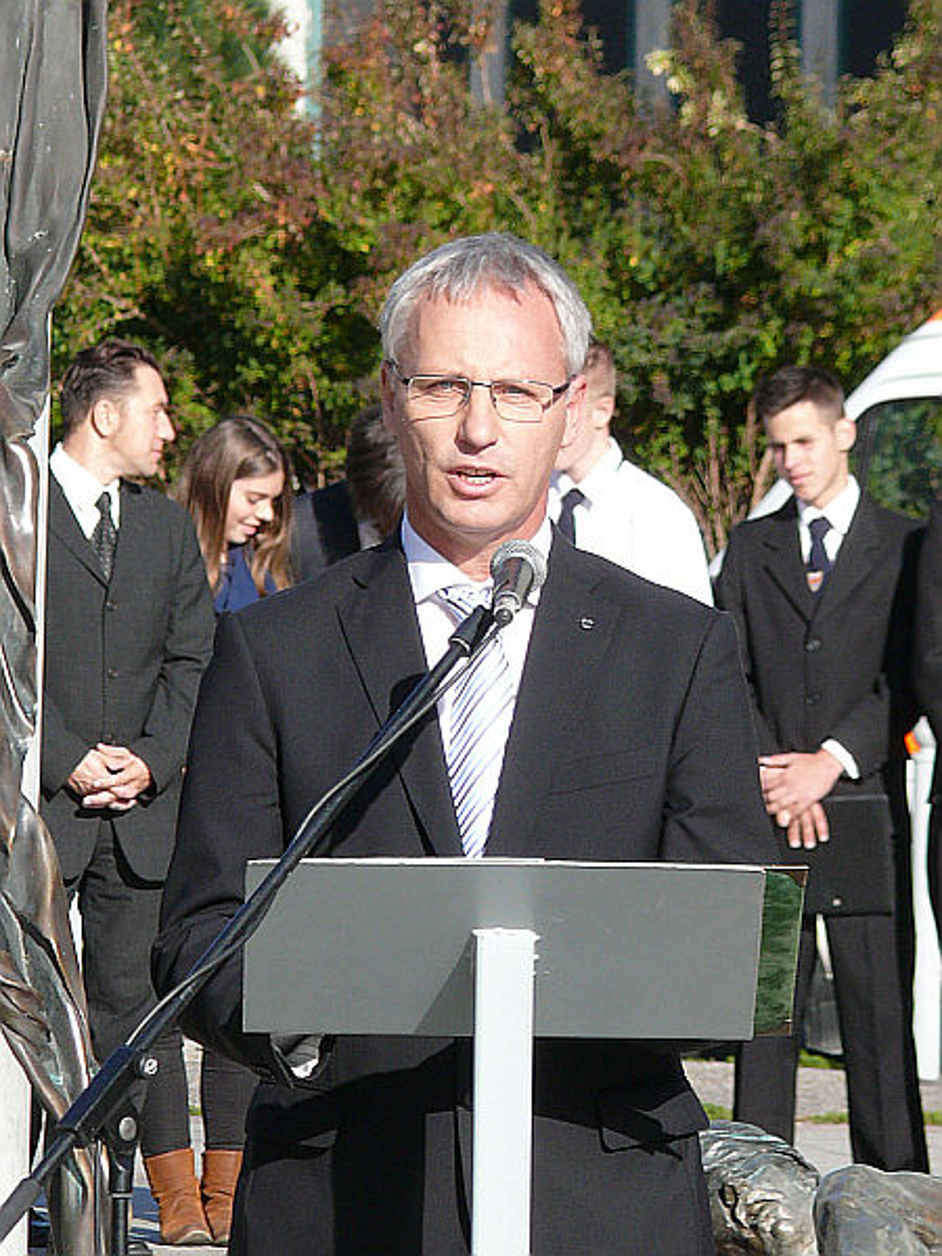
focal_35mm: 395
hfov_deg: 3.8
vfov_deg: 5.0
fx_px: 14332
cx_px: 471
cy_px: 628
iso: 100
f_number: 5.6
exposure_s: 1/400
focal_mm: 47
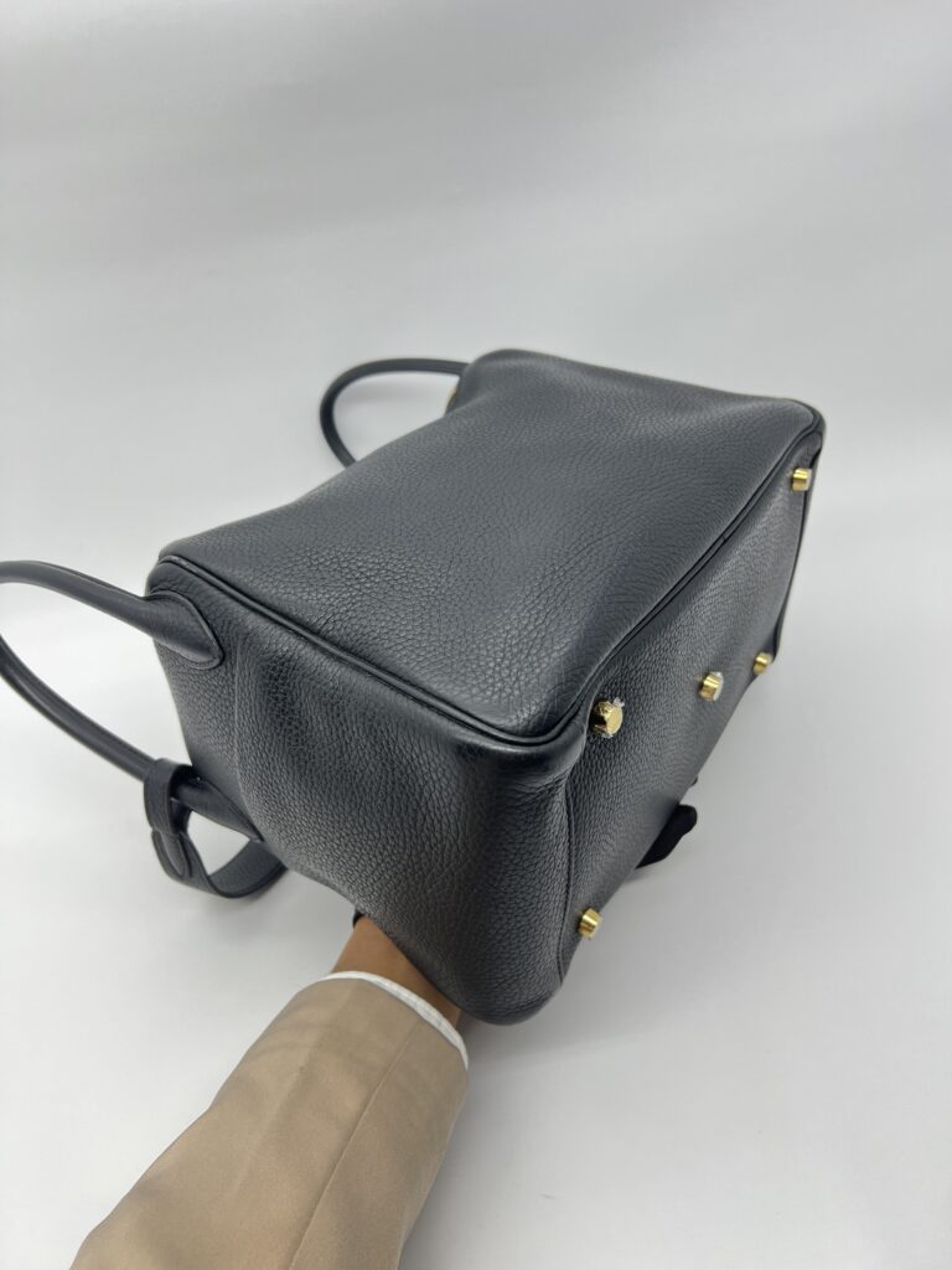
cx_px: 476
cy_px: 635
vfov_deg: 67.3
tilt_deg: -38.7
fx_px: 953
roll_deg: +7.3
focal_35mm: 26
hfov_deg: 53.1
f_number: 1.5
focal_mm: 5.7
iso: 50
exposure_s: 1/100
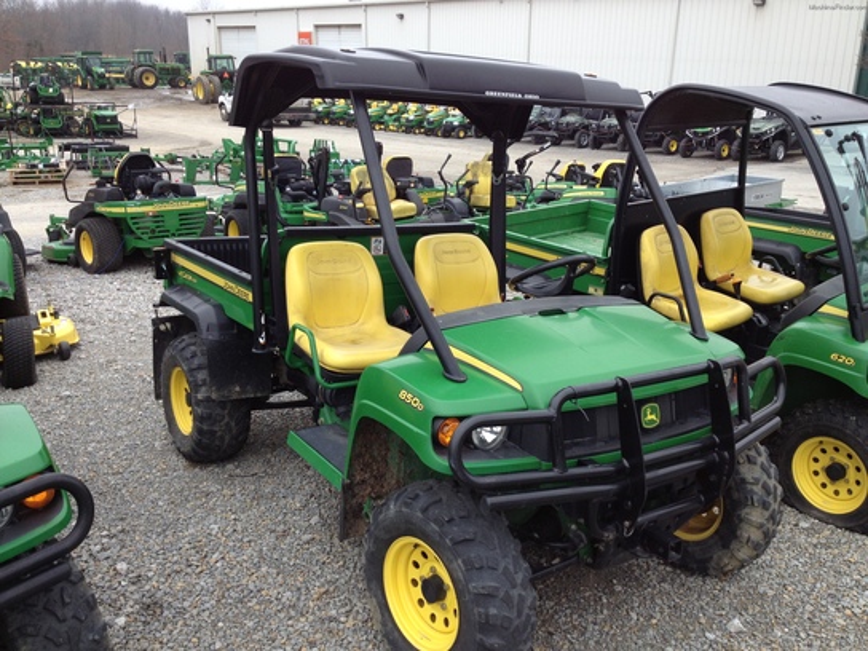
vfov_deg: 40.7
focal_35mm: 35
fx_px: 878
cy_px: 326
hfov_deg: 52.6
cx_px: 434
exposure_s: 1/325
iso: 50
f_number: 2.4
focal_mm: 4.28
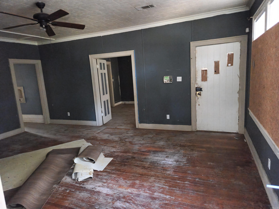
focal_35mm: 23
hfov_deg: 73.9
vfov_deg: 58.9
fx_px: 185
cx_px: 140
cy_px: 104
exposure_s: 1/24
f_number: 1.8
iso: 800
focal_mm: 5.4
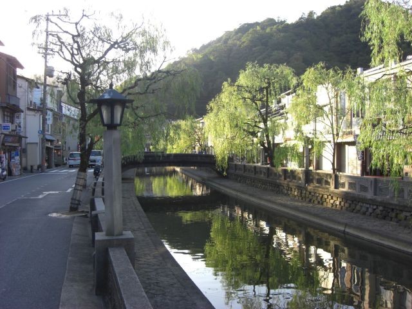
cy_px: 154
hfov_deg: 49.0
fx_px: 452
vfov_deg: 37.7
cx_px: 206
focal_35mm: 38
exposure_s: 1/100
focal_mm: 7.9
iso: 80
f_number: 4
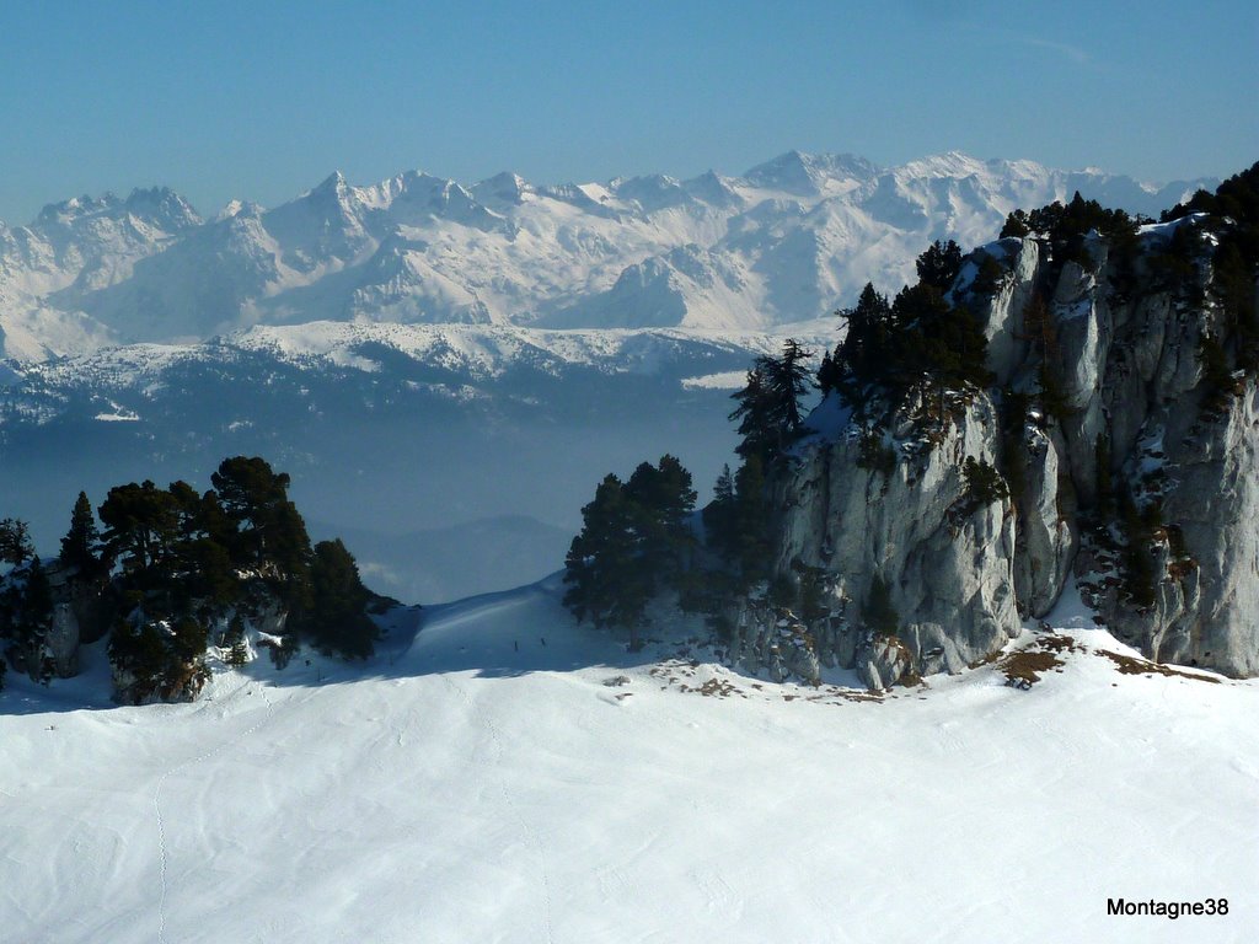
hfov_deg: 27.0
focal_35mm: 72
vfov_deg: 20.4
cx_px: 630
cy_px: 472
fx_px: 2619
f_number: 5.6
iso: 80
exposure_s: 1/1000
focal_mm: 11.9
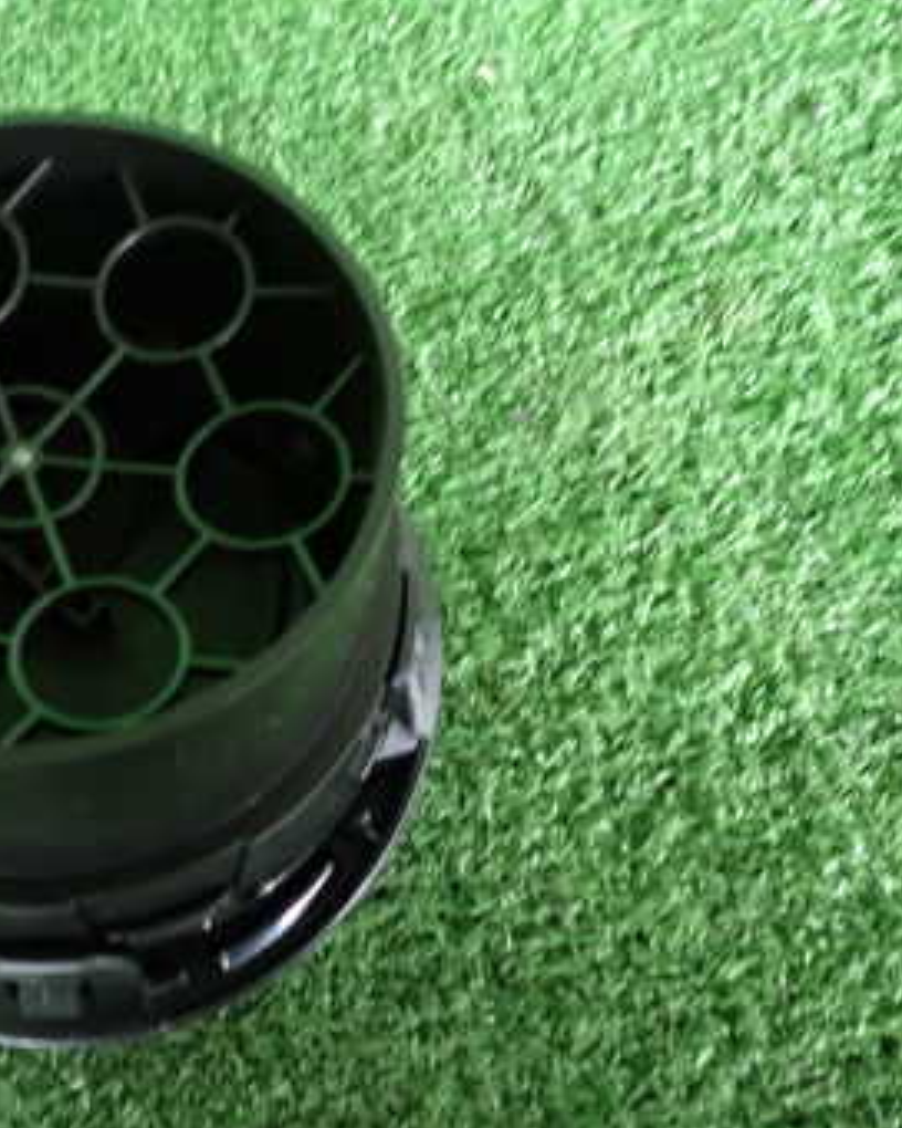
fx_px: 1435
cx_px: 3
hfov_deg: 32.2
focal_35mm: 43
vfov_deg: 42.9
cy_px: 557
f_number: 2
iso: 250
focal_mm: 4.5
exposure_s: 1/30
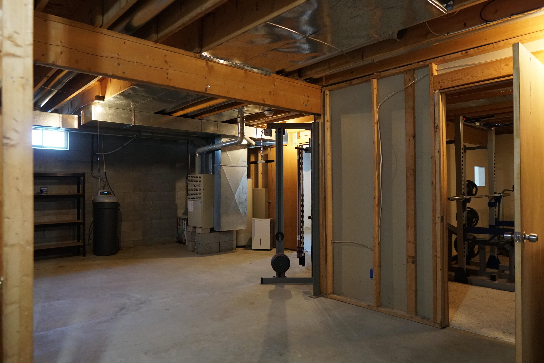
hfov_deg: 73.7
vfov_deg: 53.1
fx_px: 363
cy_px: 182
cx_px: 272
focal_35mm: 24
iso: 3200
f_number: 2
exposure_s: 1/160
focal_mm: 16
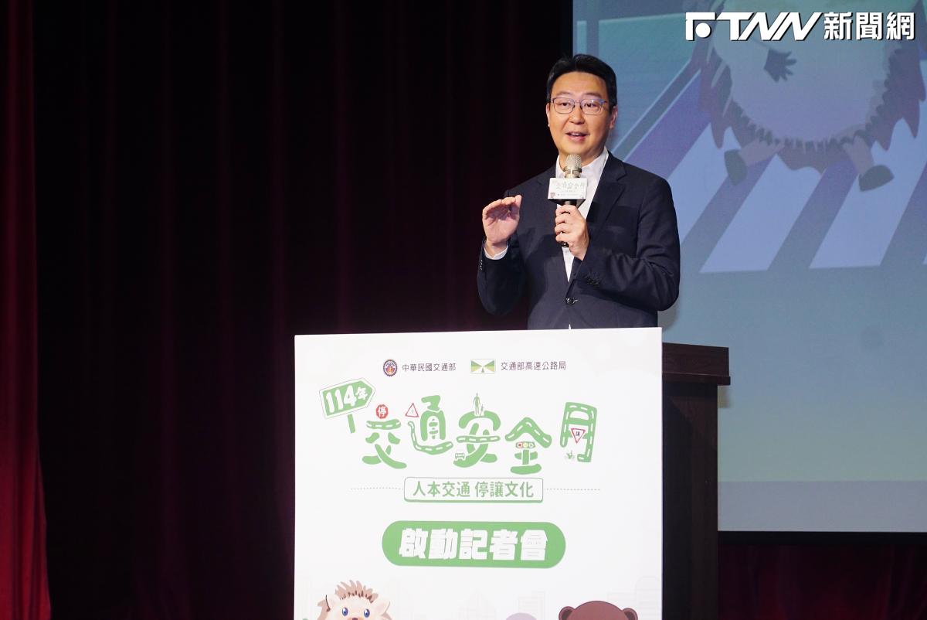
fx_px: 3865
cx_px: 464
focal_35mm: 150
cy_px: 310
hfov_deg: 13.7
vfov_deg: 9.2
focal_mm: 100
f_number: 5.6
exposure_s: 1/200
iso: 800
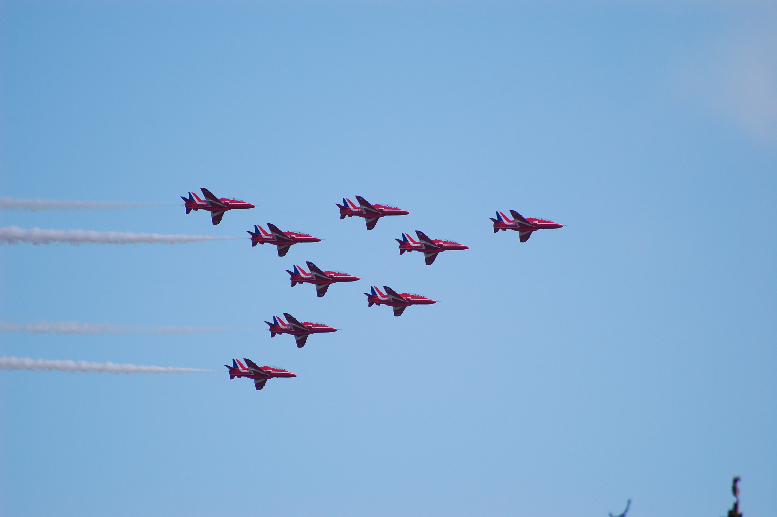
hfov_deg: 4.6
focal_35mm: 450
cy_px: 258
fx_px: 9704
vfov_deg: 3.0
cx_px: 388
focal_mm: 300
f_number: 5.6
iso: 200
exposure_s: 1/800
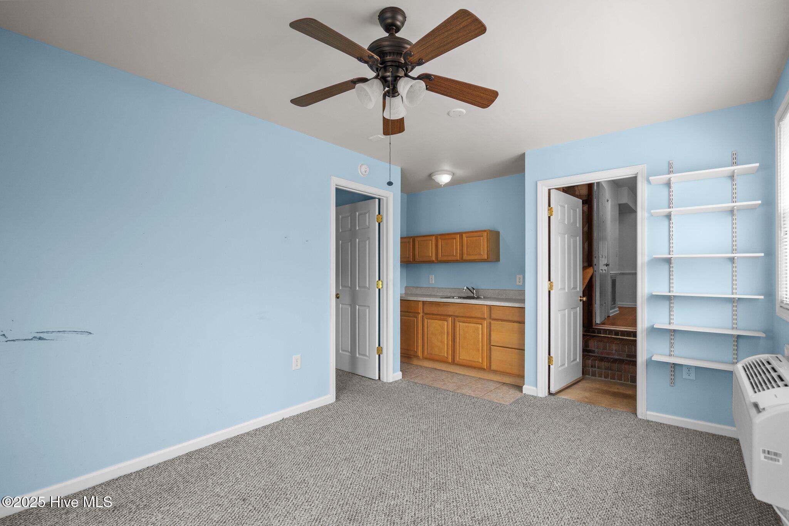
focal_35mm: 16
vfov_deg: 73.7
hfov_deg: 96.7
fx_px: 351
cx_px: 394
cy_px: 263
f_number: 4
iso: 400
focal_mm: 16
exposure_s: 1/25
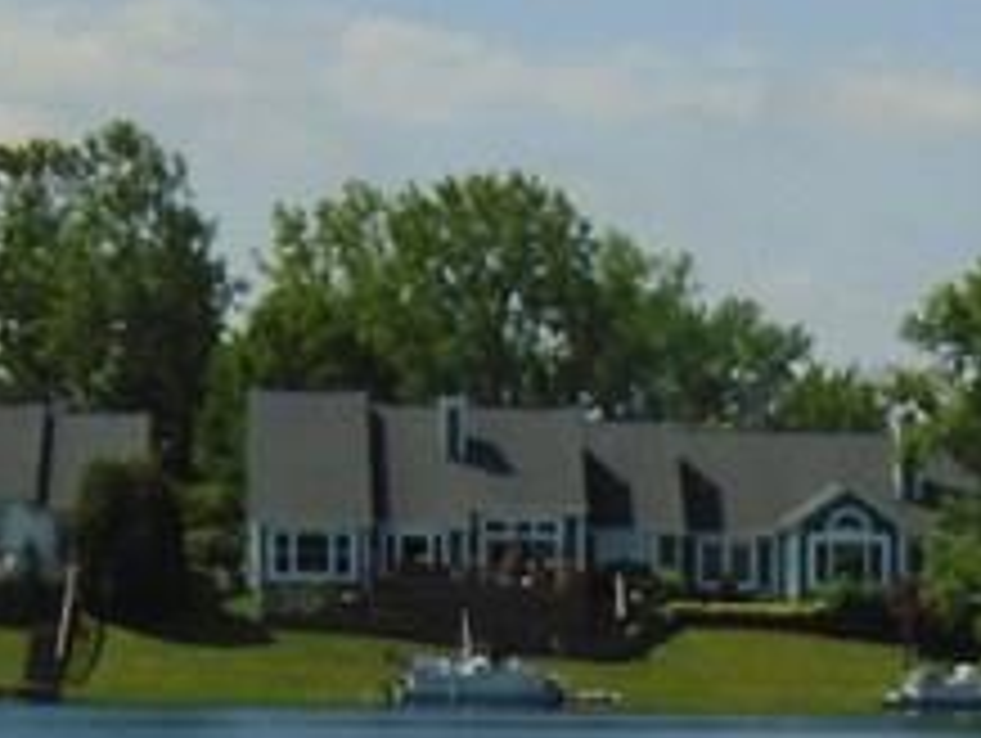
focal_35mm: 272
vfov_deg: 5.3
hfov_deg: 7.1
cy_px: 1652
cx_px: 1602
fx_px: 7717
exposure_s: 1/1000
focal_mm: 10.2
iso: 100
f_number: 4.9
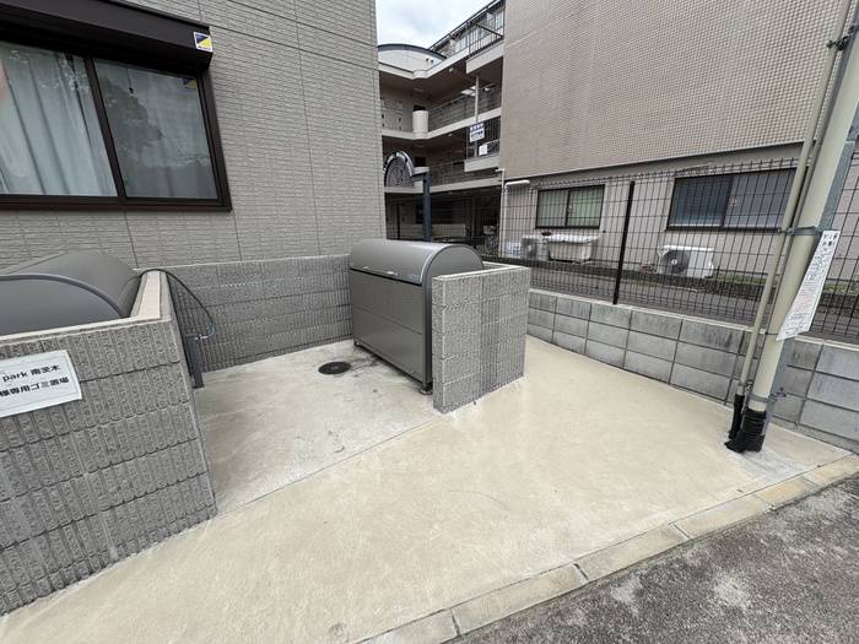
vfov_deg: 85.7
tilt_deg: -16.4
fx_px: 347
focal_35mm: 14
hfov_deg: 102.1
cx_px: 430
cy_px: 322
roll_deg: +0.6
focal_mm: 2.22
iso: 40
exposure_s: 1/1063
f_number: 2.2
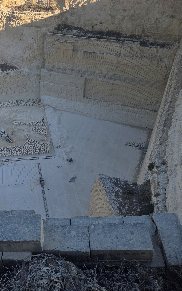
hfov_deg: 36.6
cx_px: 29
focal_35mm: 33
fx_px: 262
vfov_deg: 58.1
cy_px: 145
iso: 80
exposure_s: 1/2650
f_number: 1.8
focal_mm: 5.4
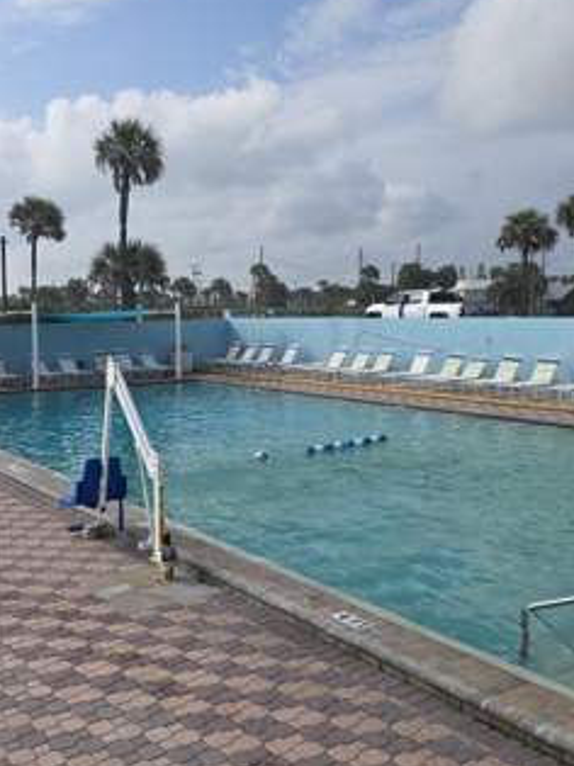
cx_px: 187
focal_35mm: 35
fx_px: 774
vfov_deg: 52.6
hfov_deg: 40.1
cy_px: 361
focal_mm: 6.3
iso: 12
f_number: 1.7
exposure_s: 1/1232
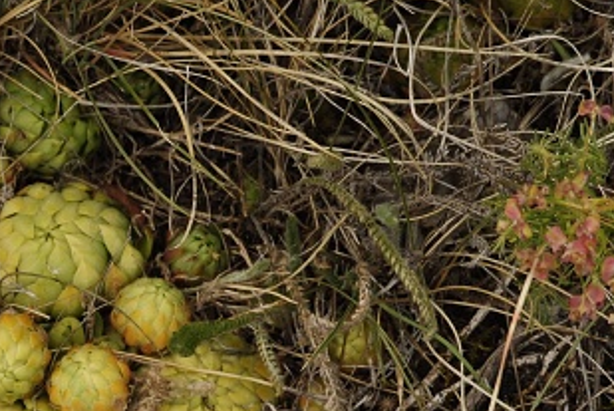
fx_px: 5641
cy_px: 286
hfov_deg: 6.2
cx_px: 28
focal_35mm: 330
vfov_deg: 4.2
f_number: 7.1
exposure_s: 1/200
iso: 100
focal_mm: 85
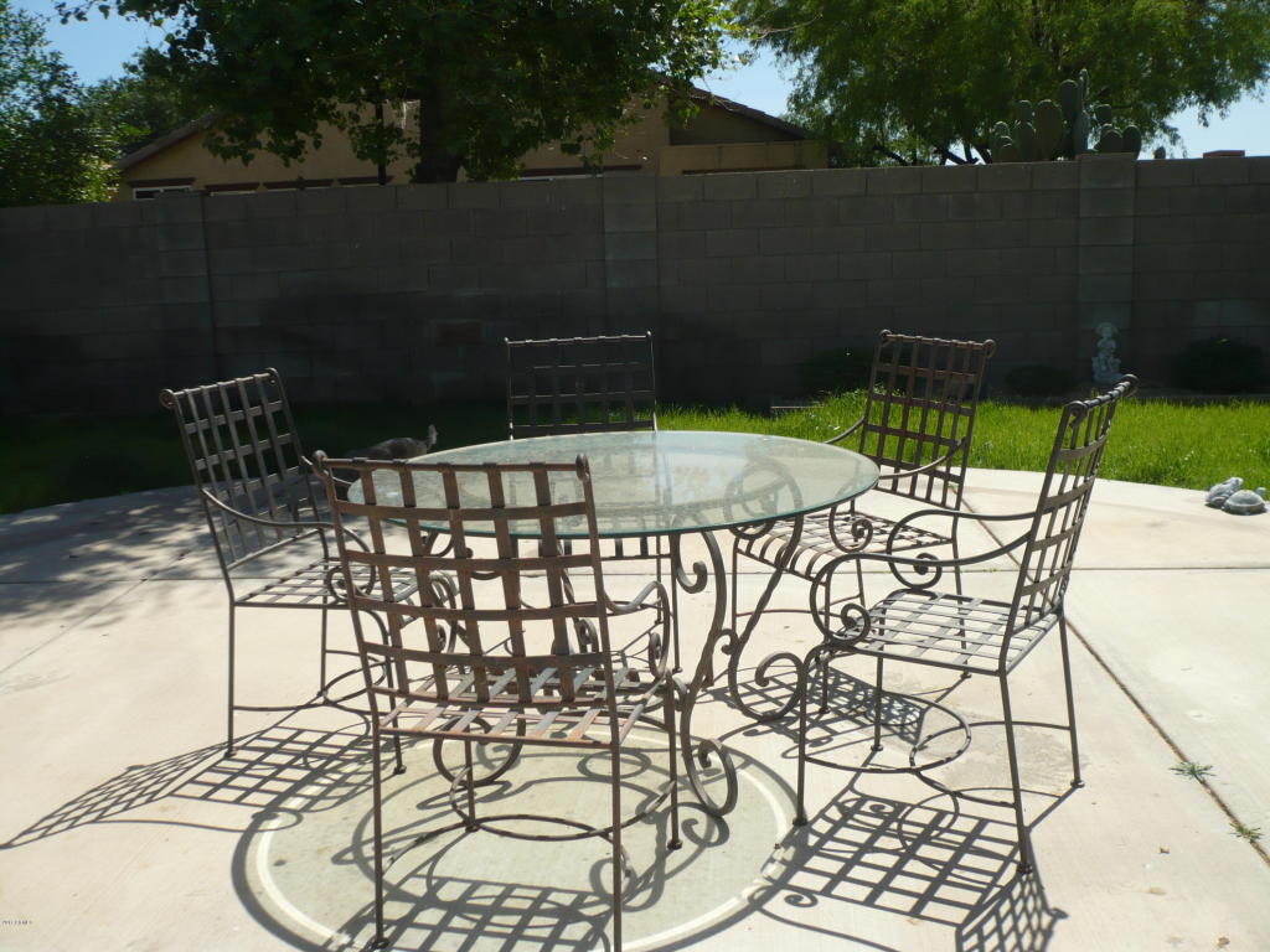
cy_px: 476
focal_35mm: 35
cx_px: 635
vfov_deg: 40.7
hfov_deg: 52.6
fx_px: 1284
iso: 100
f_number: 8
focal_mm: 5.8
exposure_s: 1/320
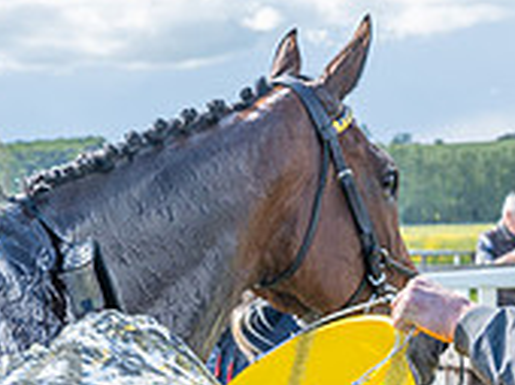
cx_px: 136
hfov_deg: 14.7
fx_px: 1991
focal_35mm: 134
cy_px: 346
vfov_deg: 11.0
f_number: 5.6
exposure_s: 1/480
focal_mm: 35
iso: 200
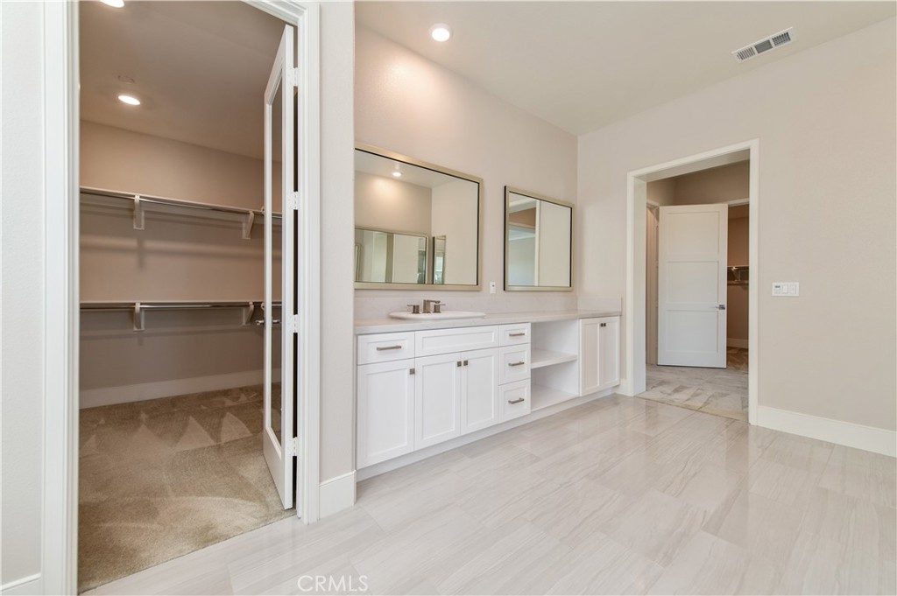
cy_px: 298
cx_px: 448
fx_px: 349
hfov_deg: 104.3
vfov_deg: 81.1
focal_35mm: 14
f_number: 4
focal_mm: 14
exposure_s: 1/60
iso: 360
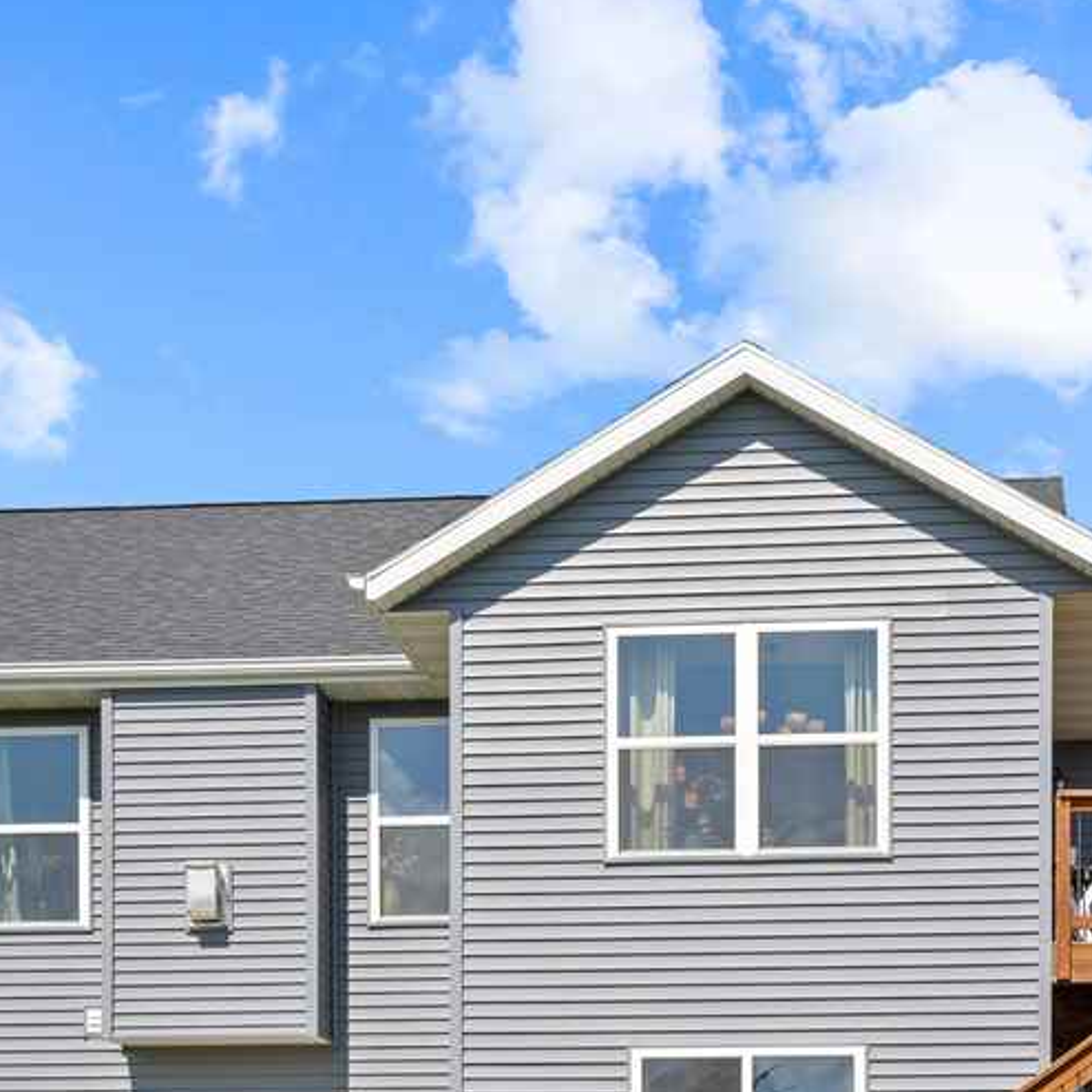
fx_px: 2356
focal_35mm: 66
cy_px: 861
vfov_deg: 25.7
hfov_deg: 26.1
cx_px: 508
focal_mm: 30
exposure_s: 1/60
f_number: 9
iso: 160
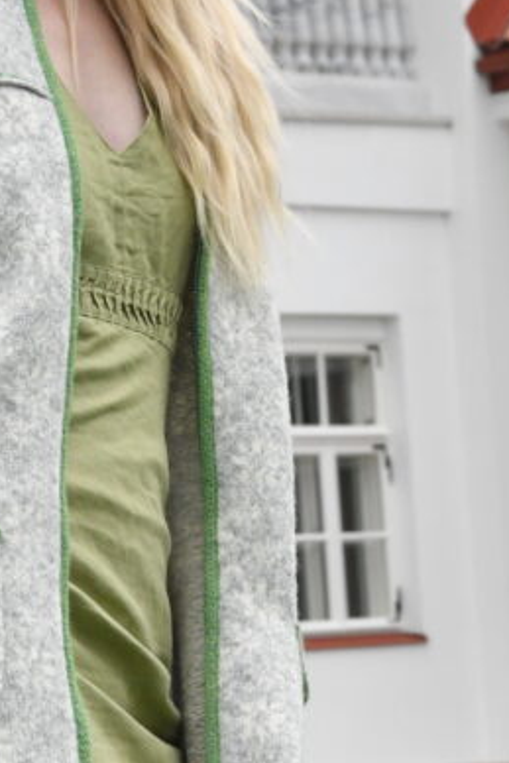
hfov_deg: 6.1
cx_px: -244
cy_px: 682
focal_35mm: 224
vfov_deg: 9.1
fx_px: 4746
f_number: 11
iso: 1600
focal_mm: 58
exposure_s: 1/500
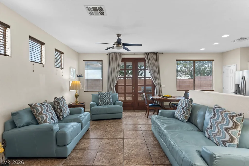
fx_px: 131
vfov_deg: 64.6
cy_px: 83
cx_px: 124
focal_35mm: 19
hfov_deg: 86.9
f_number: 8
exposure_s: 1/2.5
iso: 400
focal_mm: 19
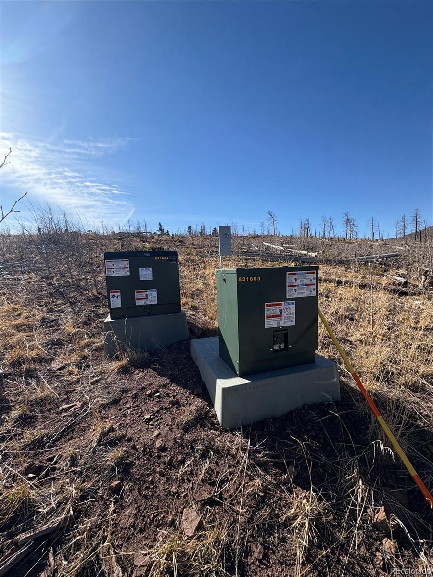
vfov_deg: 102.1
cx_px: 216
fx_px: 233
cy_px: 288
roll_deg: +2.0
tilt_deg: -5.5
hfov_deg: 85.7
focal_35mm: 14
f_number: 2.2
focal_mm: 2.22
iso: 40
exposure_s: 1/1536
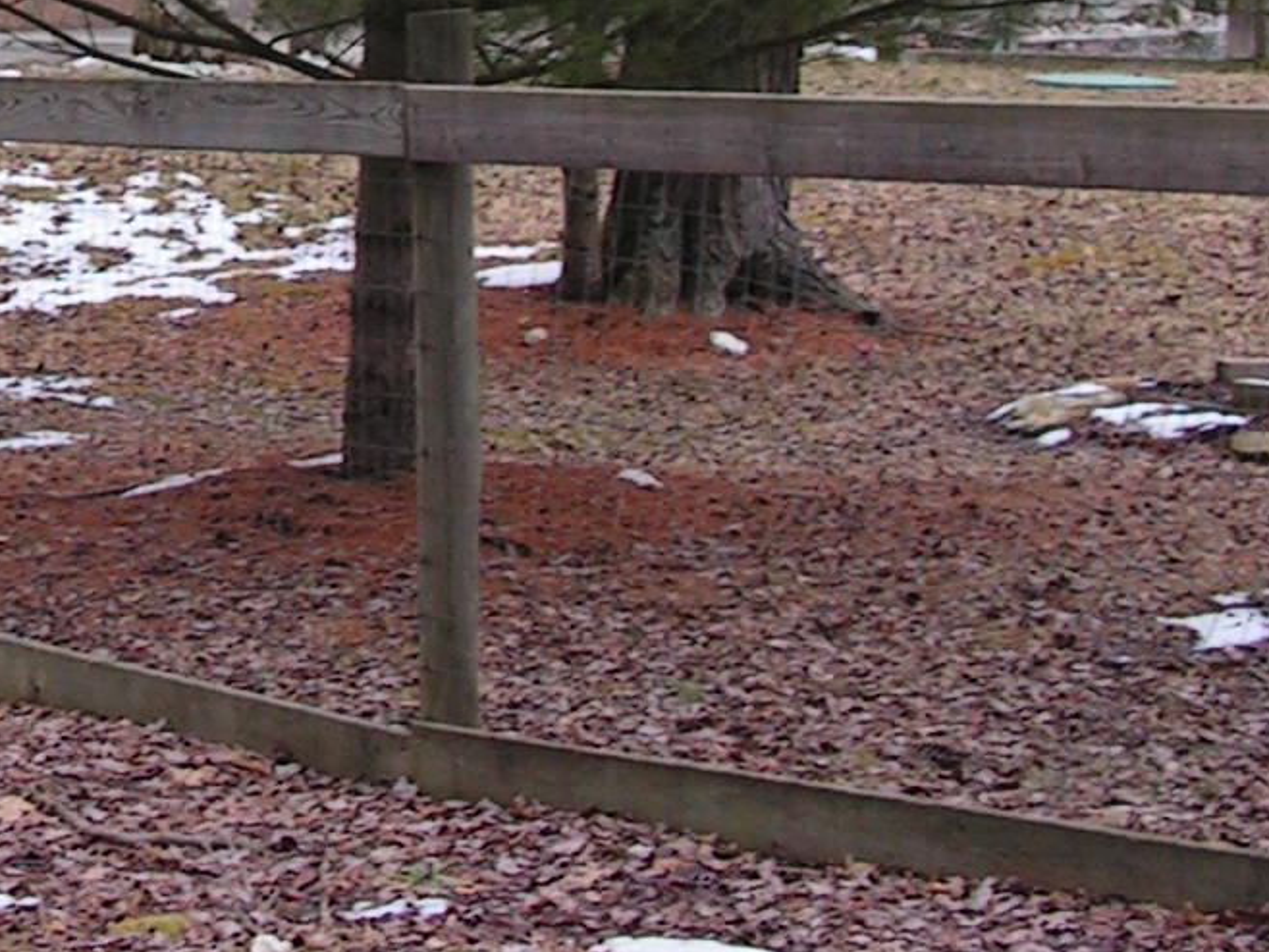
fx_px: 5134
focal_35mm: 140
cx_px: 77
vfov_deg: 10.4
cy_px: -154
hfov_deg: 13.9
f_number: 3.2
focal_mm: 7.6
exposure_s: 1/40
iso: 80
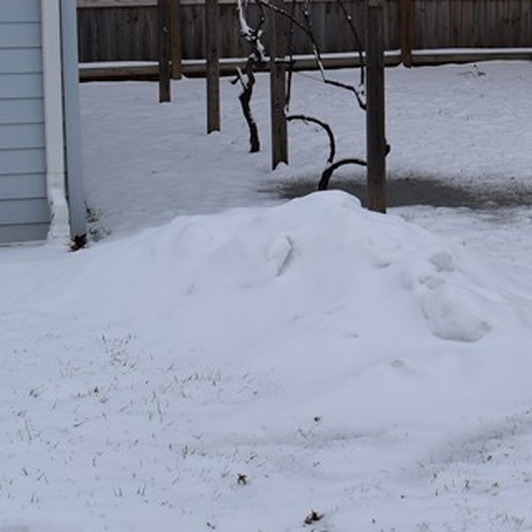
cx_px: 749
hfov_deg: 16.9
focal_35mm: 95
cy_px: 101
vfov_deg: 18.1
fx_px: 1652
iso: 400
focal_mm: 22
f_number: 11
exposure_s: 1/400
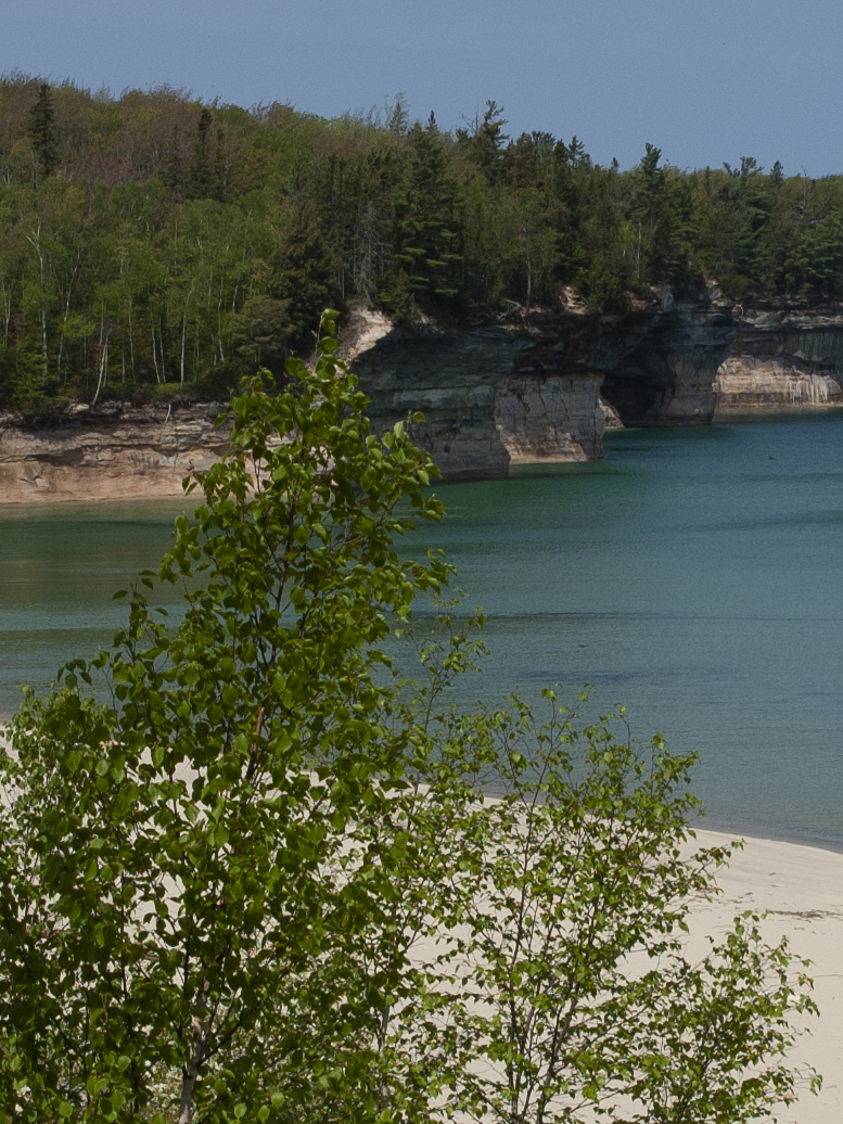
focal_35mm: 121
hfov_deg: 12.2
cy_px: 750
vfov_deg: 16.2
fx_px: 3942
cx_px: 567
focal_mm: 29
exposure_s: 1/400
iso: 200
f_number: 10
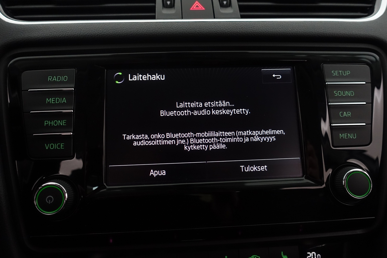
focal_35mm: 24
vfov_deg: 53.1
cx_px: 194
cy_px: 129
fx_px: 258
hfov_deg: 73.7
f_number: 2.5
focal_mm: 8.8
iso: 1000
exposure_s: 1/50
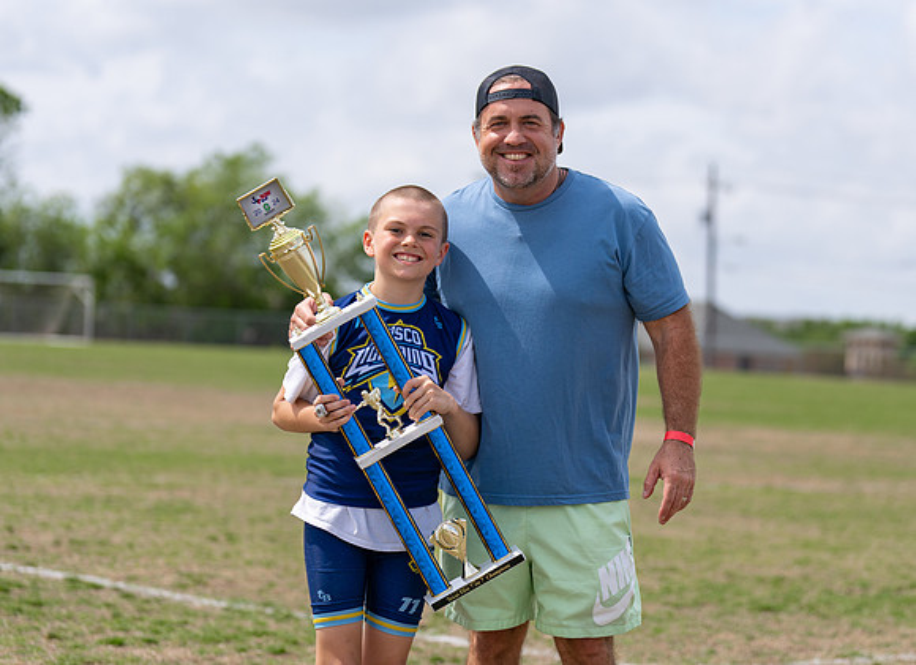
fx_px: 2912
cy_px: 333
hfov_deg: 17.9
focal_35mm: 111
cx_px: 532
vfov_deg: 13.0
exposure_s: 1/2000
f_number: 2.8
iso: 100
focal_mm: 88
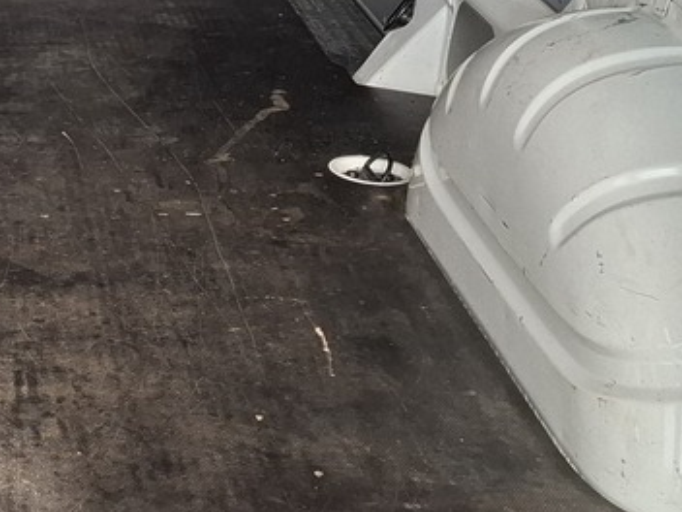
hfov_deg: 19.8
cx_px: -93
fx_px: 1852
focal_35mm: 94
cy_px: -140
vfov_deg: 15.1
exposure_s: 1/419
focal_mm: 5.54
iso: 50
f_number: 1.8
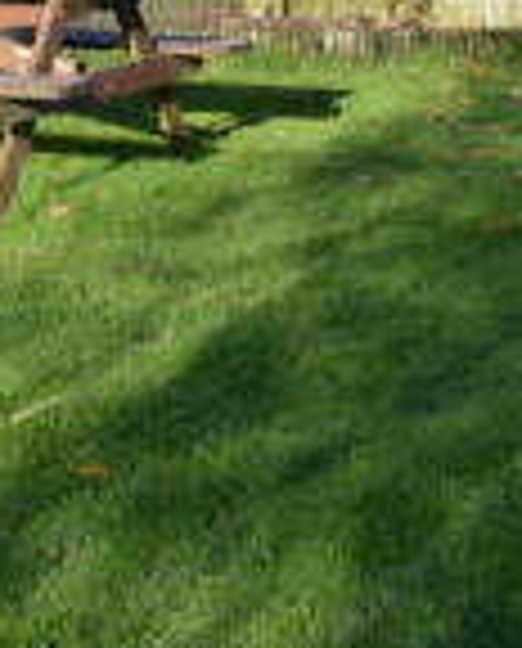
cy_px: 148
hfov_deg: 13.4
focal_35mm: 115
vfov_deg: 16.6
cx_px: 428
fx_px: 2211
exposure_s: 1/60
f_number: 13
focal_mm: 18
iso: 100
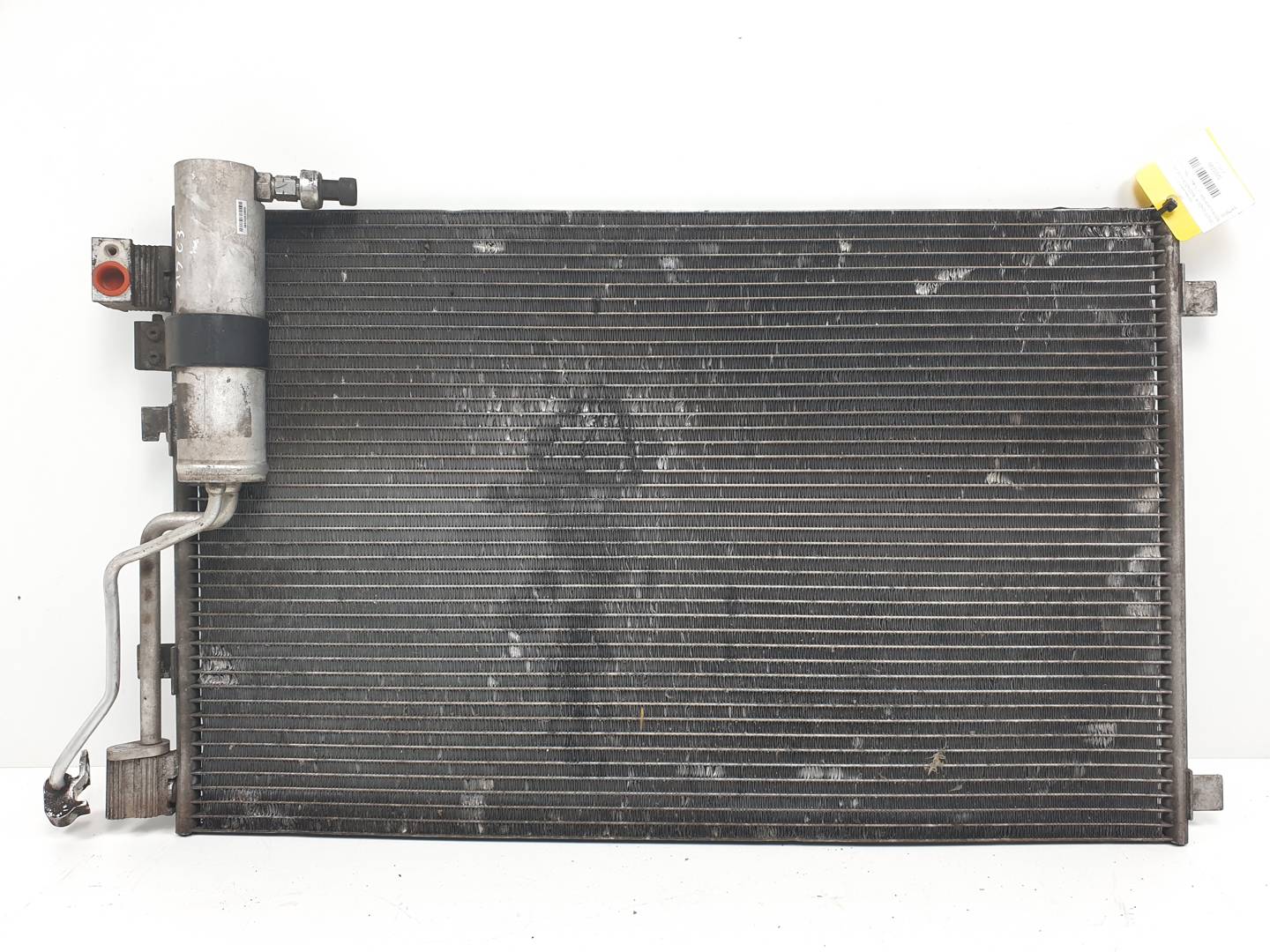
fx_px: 954
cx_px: 635
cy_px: 476
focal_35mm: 26
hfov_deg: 67.3
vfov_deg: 53.1
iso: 50
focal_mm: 4.3
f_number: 2.4
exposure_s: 1/163
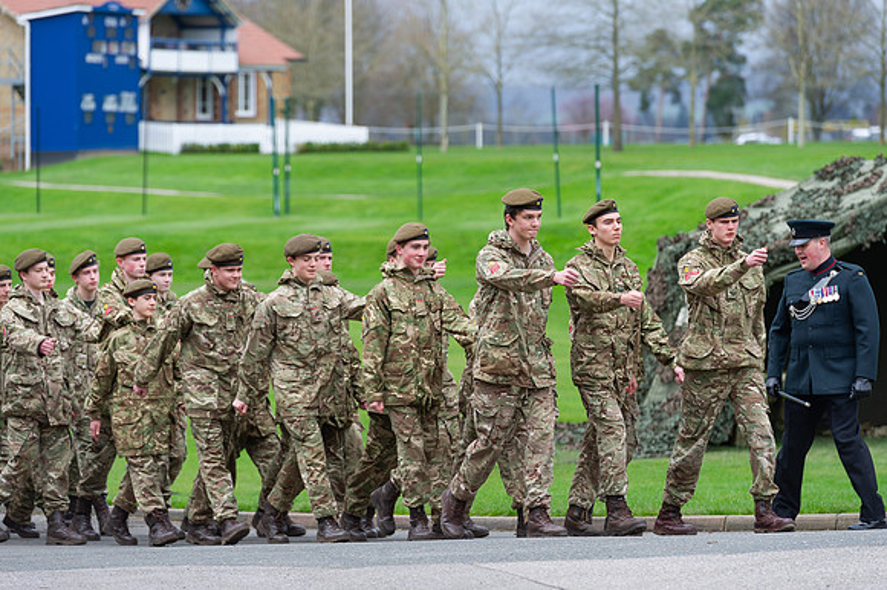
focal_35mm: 213
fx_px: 5245
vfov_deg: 6.4
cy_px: 294
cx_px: 460
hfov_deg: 9.7
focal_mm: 200
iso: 220
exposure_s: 1/250
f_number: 5
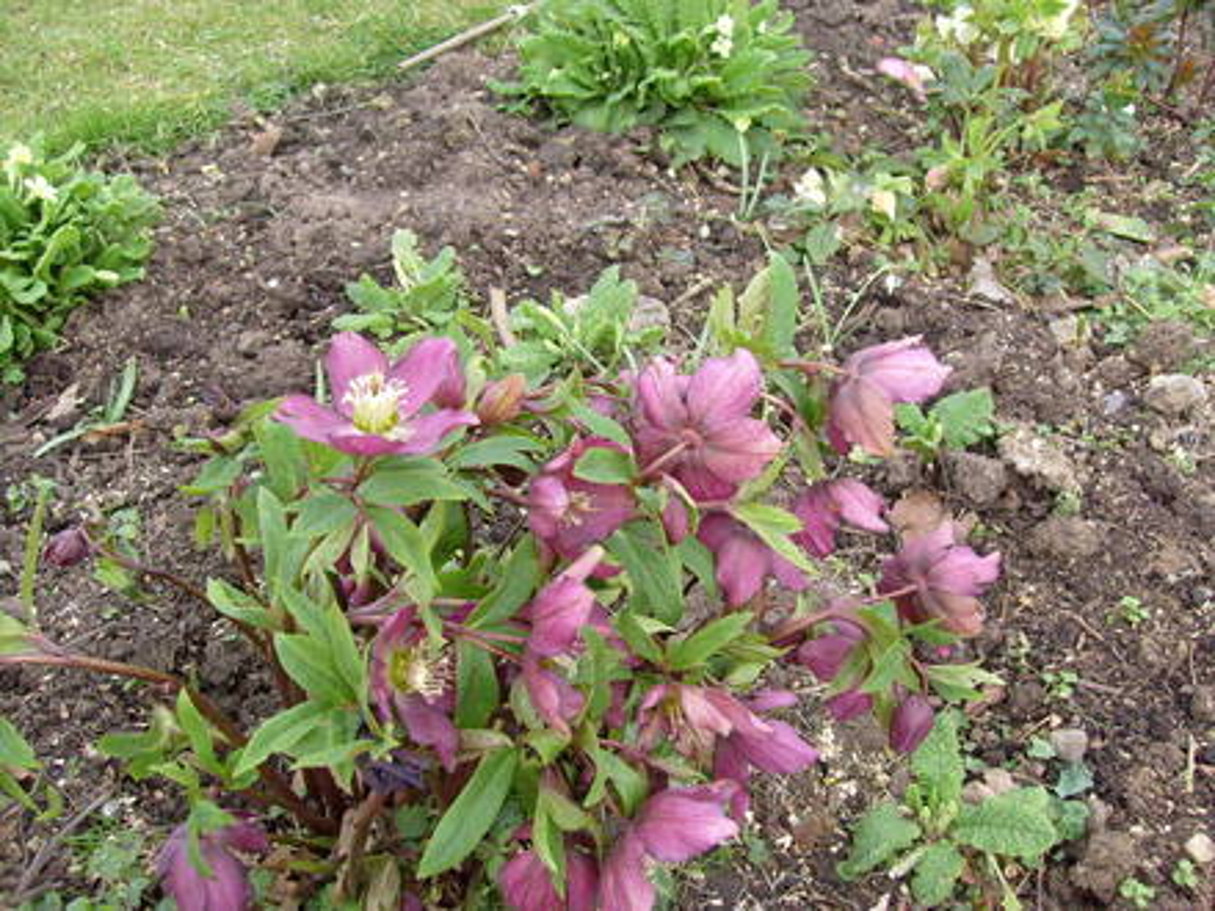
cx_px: 608
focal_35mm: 35
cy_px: 456
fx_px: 1228
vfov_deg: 40.7
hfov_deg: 52.6
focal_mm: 5.8
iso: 80
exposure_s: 1/180
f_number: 2.8
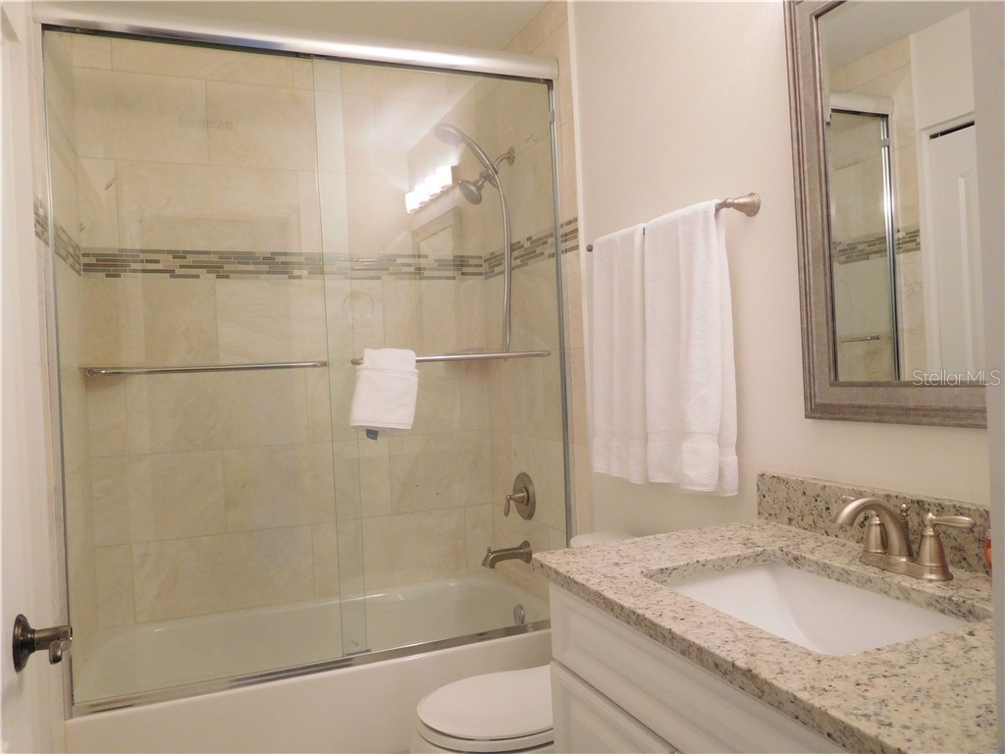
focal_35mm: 25
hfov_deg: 69.4
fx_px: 726
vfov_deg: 54.9
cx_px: 502
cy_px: 377
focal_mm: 4.5
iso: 250
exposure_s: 1/30
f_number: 3.4
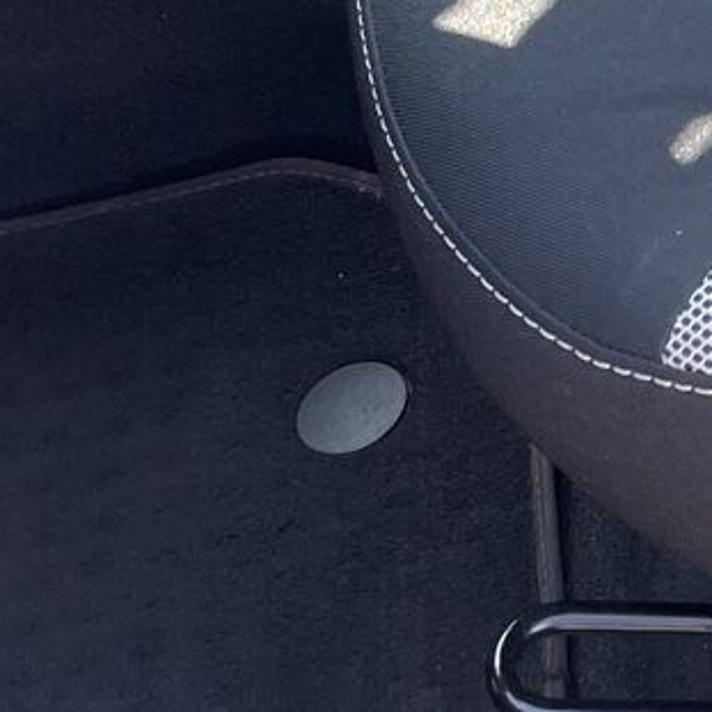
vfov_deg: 12.3
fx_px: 2932
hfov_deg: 13.1
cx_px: 1079
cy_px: -685
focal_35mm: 126
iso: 32
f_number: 1.6
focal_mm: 4.2
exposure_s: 1/161
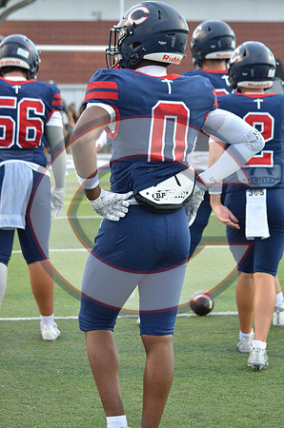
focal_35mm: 108
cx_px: 142
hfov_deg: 12.6
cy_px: 214
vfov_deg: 19.0
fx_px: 1284
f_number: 4.5
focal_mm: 72
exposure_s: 1/500
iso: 2800
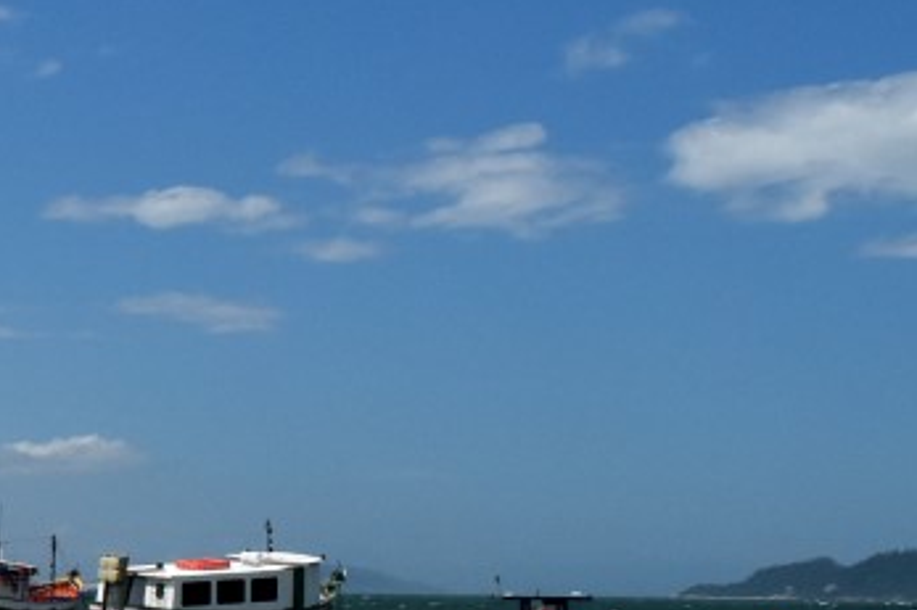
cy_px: 634
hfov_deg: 14.1
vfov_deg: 9.7
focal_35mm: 140
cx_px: -277
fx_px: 3564
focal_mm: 20
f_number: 7.1
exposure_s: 1/1600
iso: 400
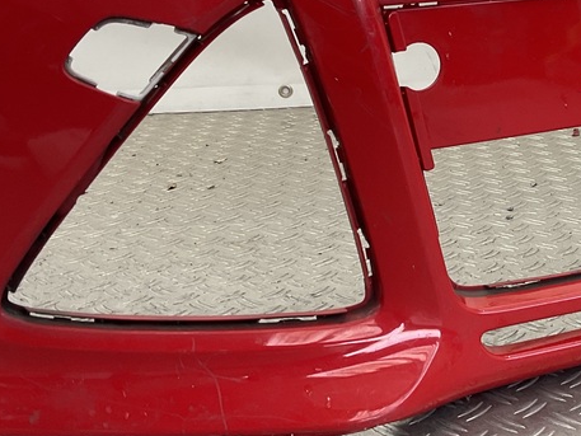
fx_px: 1074
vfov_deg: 22.8
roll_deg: +1.4
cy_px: 127
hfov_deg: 29.2
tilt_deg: -15.6
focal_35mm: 64
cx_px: 507
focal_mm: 3
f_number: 1.8
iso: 32
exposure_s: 1/120
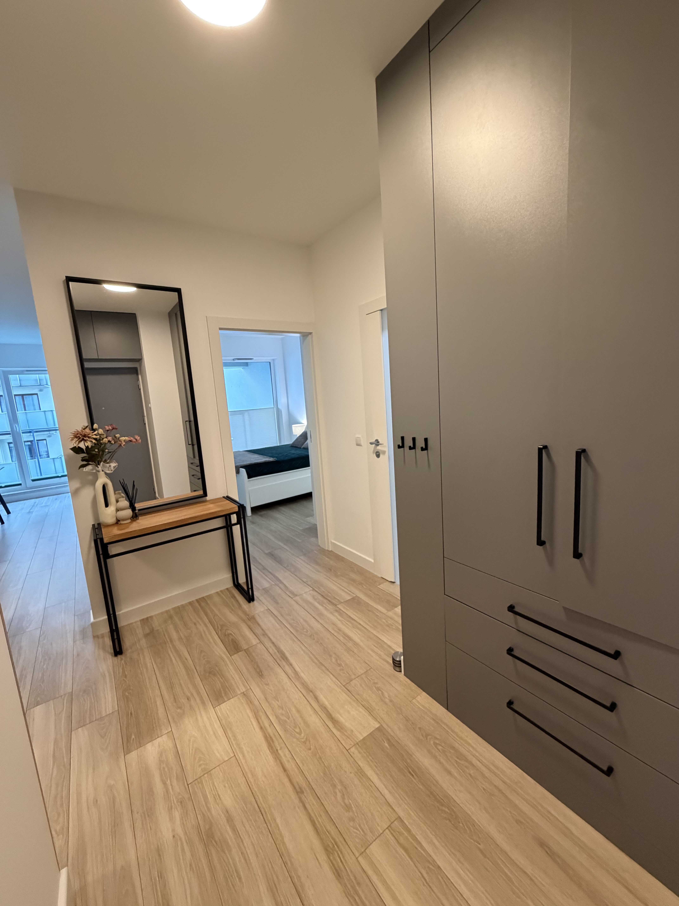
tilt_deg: -8.6
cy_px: 453
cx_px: 340
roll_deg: +3.0
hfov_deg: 85.7
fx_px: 366
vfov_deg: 102.1
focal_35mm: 14
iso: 640
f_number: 2.2
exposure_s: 1/50
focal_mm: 2.22
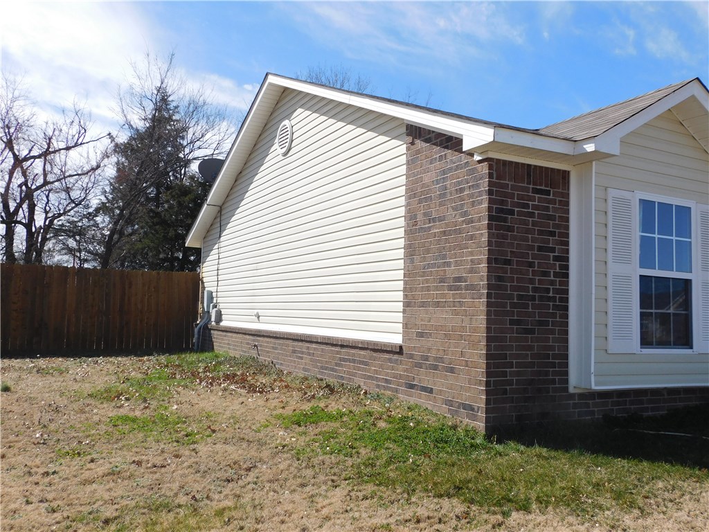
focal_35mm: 30
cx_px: 354
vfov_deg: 46.8
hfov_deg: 60.0
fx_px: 614
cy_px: 266
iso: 125
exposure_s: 1/400
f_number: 6.4
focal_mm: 5.3
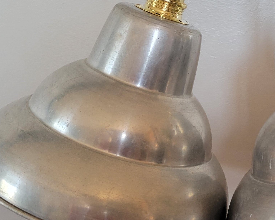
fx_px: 545
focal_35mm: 67
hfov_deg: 27.4
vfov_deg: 22.8
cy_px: 104
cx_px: 243
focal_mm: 5.4
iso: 160
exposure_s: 1/100
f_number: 1.8
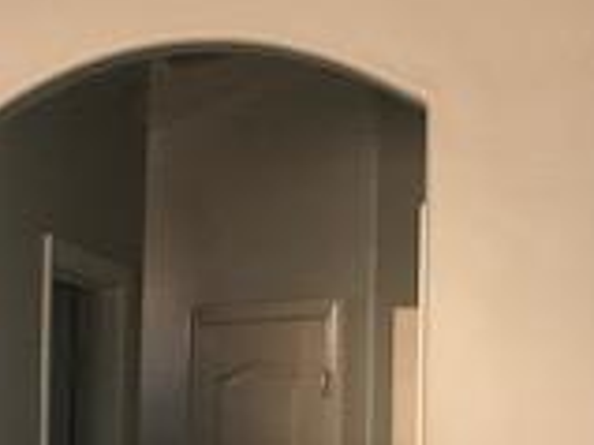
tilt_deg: -0.8
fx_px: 1938
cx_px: -127
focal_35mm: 113
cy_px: 449
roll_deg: -1.0
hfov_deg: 16.7
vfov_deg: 12.9
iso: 40
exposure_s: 1/20
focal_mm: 3.99
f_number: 1.8
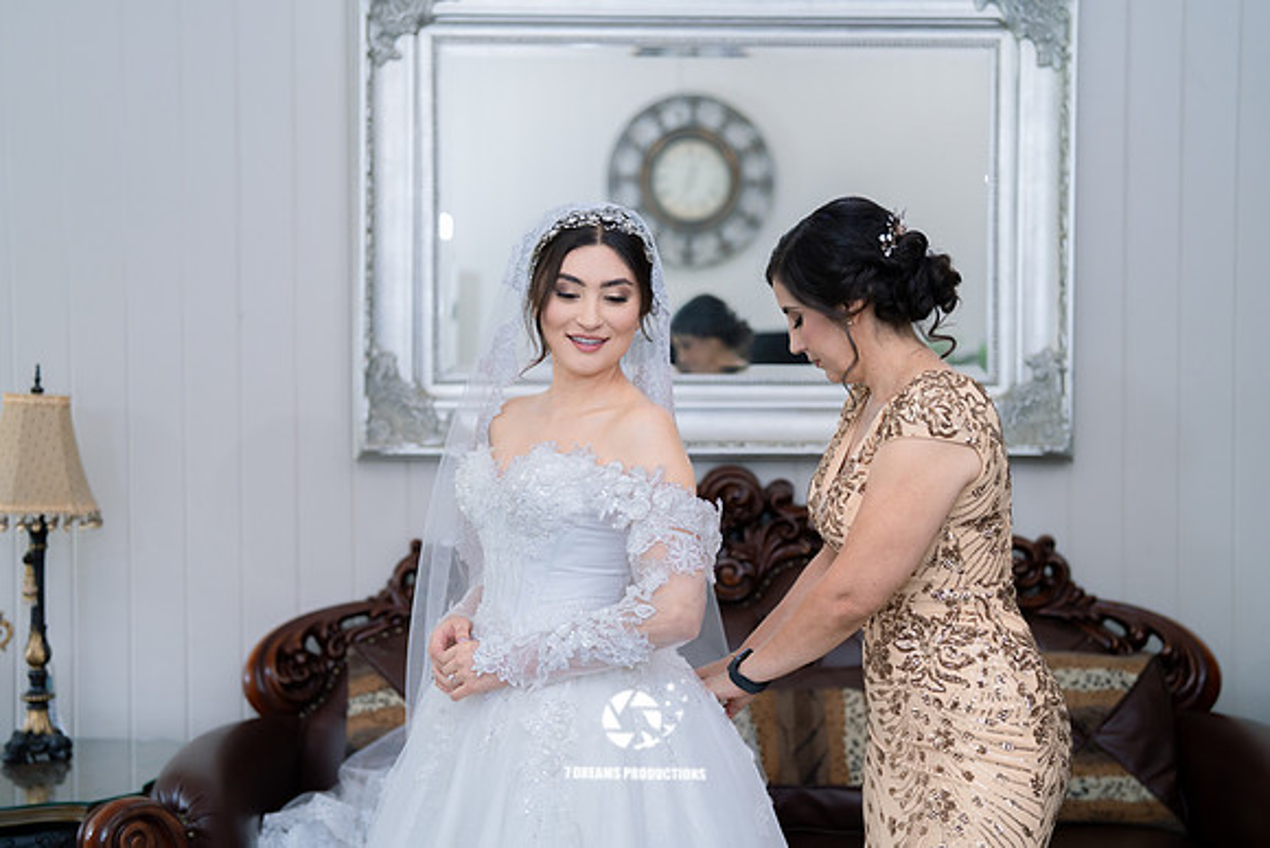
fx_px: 1834
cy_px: 424
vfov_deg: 26.0
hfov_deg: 38.2
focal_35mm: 52
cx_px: 635
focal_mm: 50
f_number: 2
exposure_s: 1/200
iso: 640
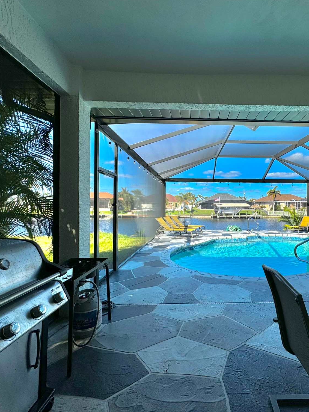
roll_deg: -0.9
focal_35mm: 19
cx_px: 203
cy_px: 207
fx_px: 226
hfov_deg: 67.1
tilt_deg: -0.3
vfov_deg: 84.7
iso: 40
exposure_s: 1/720
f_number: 2.2
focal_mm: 2.22
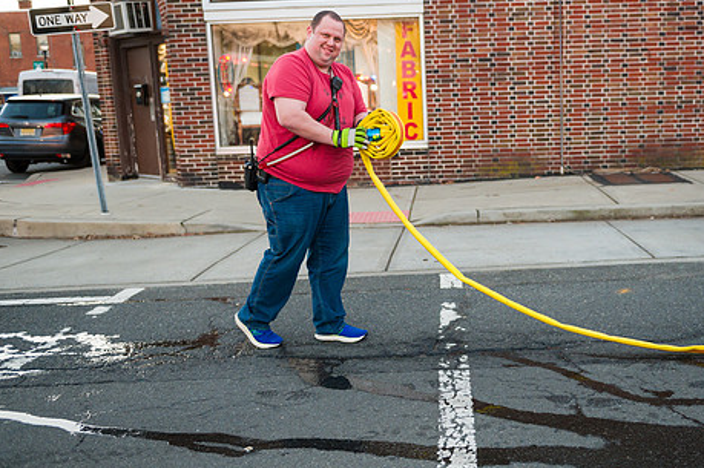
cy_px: 224
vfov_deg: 31.1
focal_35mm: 43
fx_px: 840
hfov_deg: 45.1
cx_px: 442
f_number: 3.2
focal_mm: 34
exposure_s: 1/320
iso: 1000
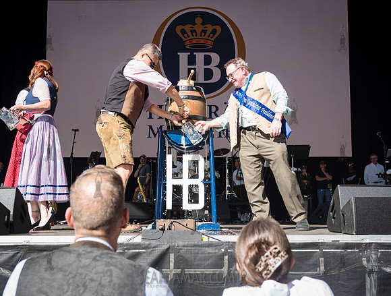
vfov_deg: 29.7
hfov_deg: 38.6
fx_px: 558
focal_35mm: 49
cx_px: 194
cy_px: 160
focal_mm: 35
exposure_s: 1/1000
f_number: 4
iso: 250
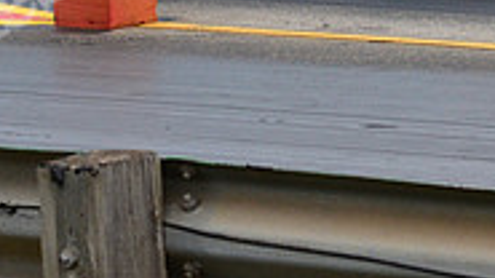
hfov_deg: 6.1
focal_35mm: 354
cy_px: -214
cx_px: 364
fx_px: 4646
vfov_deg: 3.4
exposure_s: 1/1000
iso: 1000
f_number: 8
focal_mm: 72
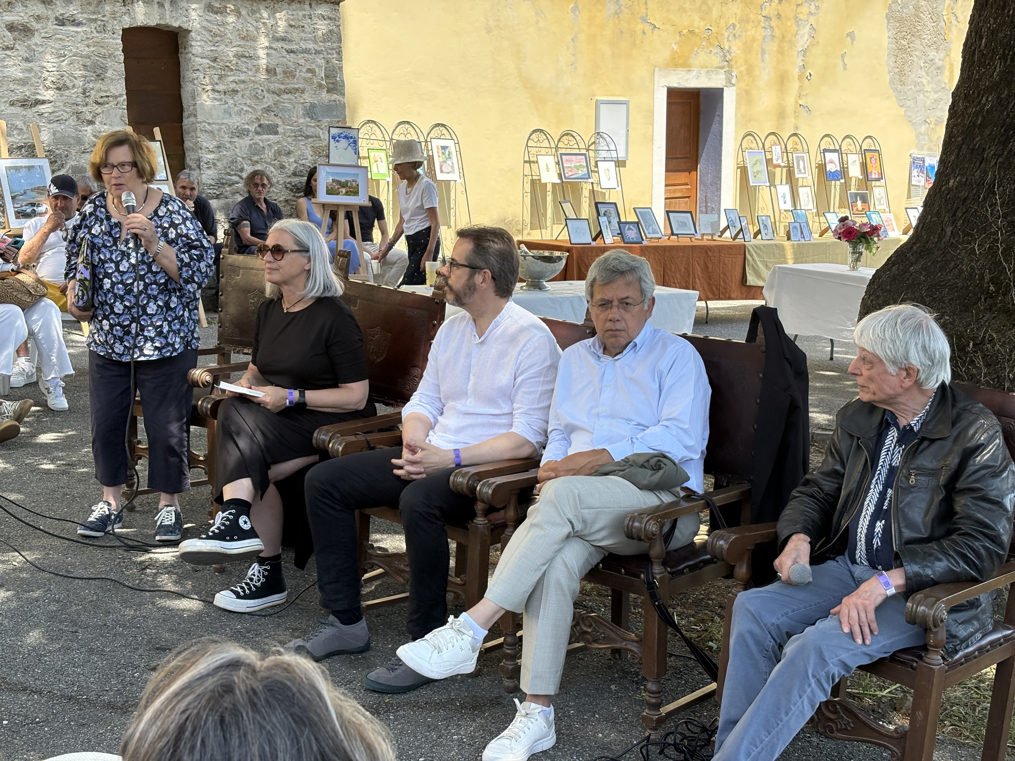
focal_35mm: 52
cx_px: 508
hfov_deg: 36.8
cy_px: 380
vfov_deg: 28.0
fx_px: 1525
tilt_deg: -9.1
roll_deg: +0.4
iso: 50
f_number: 1.6
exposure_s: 1/801
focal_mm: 5.96
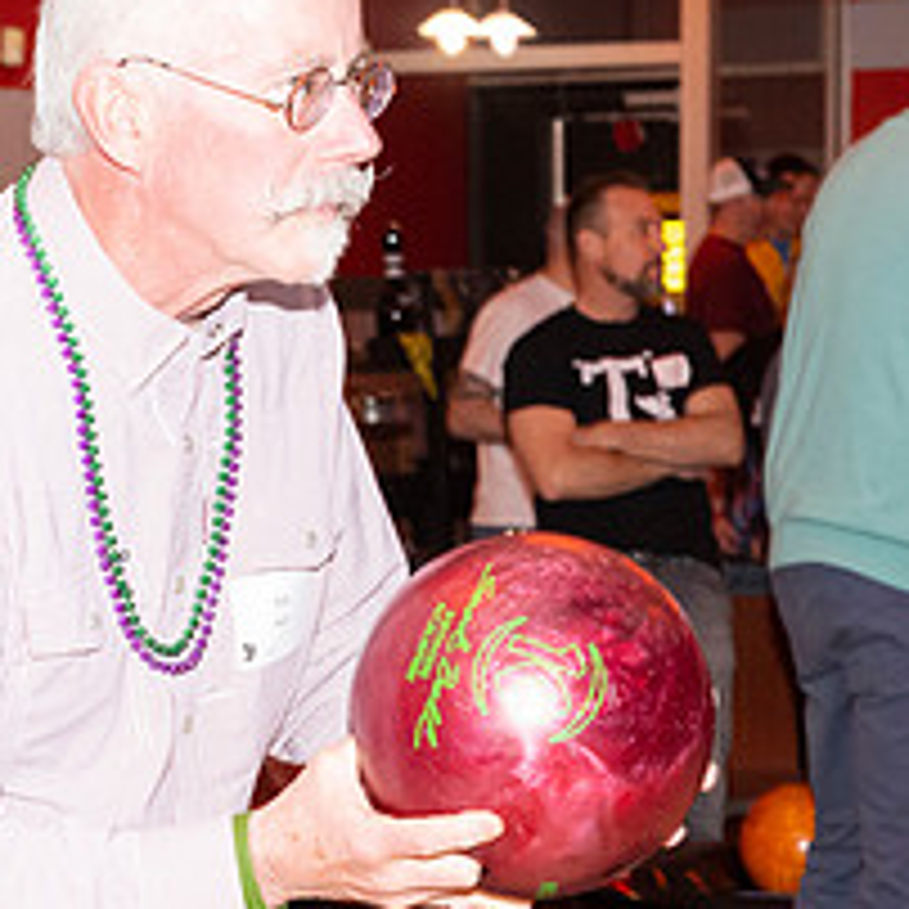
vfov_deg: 12.8
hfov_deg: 12.7
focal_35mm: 136
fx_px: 4040
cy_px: 558
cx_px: 49
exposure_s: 1/100
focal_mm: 48
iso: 2000
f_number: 5.6
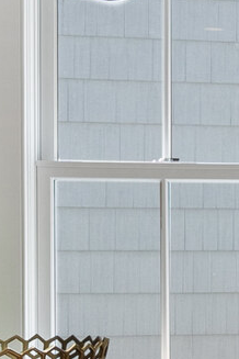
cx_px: 1002
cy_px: 268
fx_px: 1683
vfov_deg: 12.1
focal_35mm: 169
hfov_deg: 6.4
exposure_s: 1/15
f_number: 8
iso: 320
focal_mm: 18
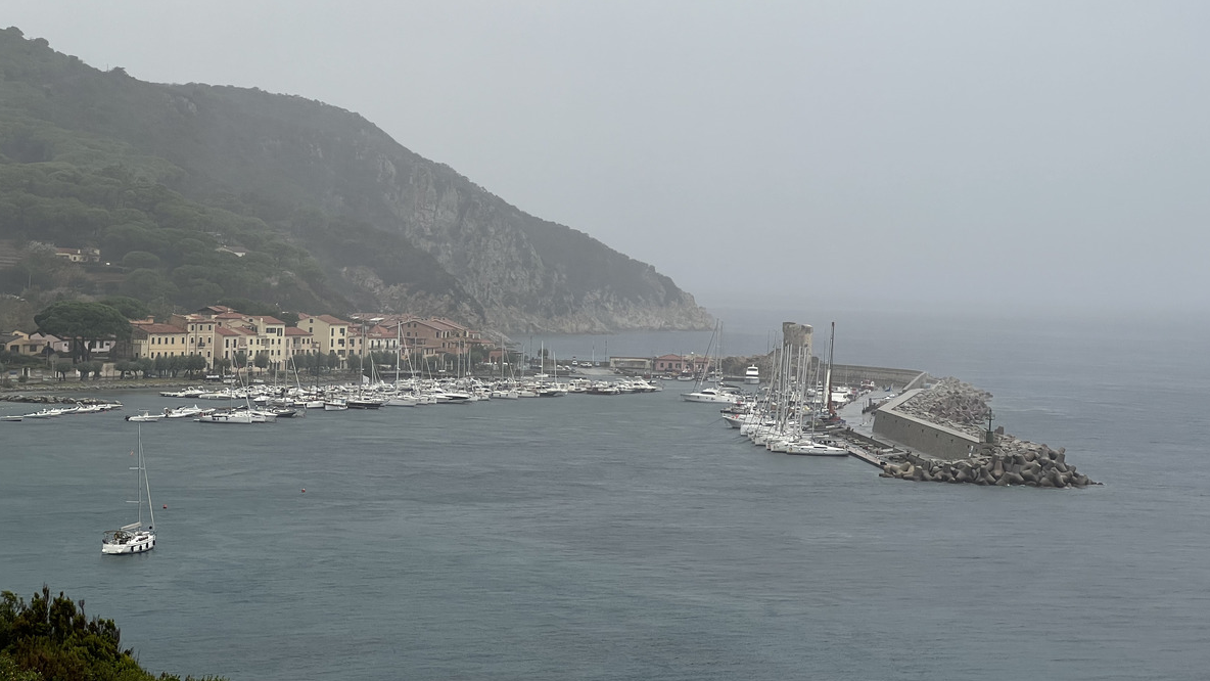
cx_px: 609
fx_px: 2727
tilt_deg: +0.8
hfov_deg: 25.0
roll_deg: -1.6
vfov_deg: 14.2
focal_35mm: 85
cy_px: 244
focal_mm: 9
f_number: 2.8
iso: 32
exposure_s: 1/129
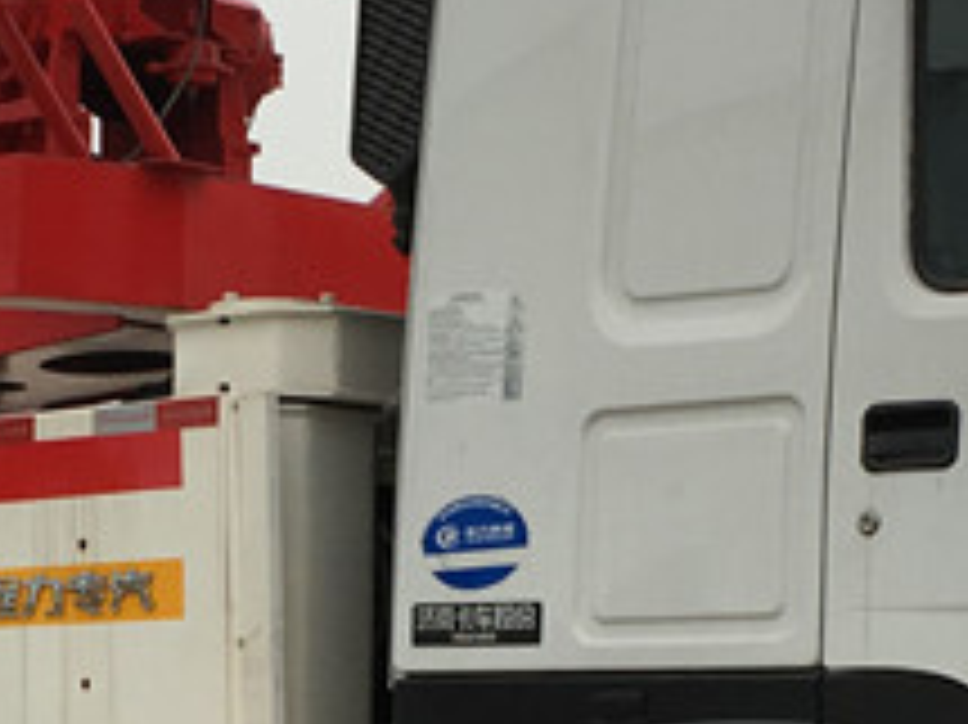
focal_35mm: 135
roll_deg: -0.1
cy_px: 760
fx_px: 3773
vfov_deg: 10.9
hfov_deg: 14.6
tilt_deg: +0.6
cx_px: 306
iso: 25
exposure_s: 1/356
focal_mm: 4.15
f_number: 2.2
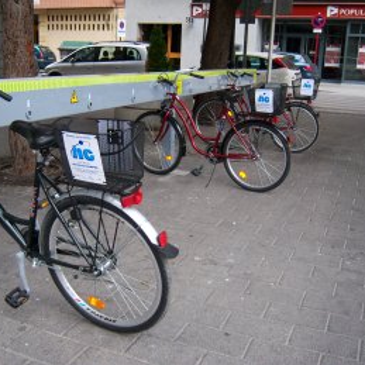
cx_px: 137
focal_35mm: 43
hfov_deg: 38.9
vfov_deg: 39.2
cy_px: 181
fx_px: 513
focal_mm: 7.5
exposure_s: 1/160
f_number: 2.8
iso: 80
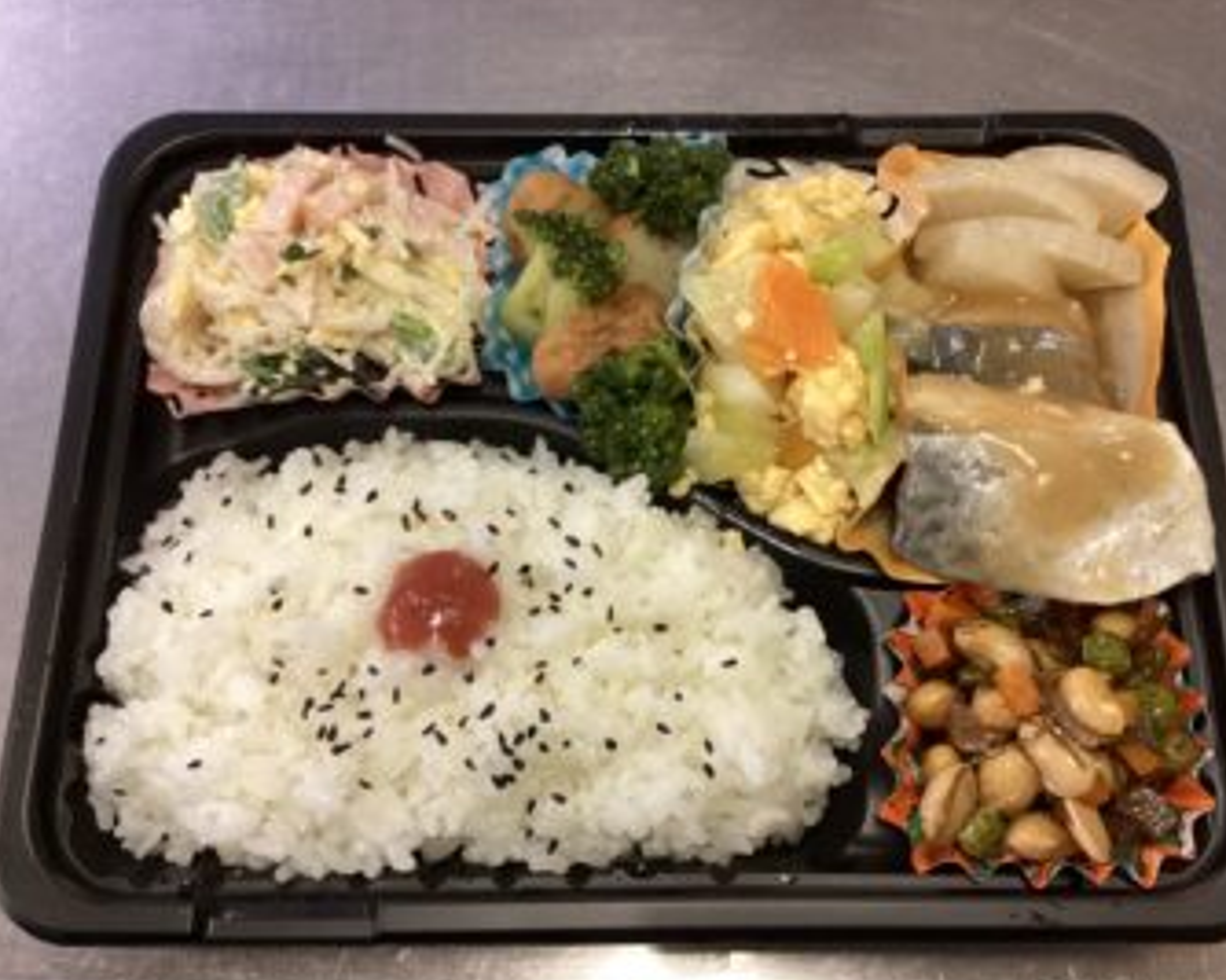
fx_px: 1233
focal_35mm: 34
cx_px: 670
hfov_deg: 52.8
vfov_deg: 43.3
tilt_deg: -71.1
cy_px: 490
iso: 200
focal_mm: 3.3
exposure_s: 1/60
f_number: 2.4
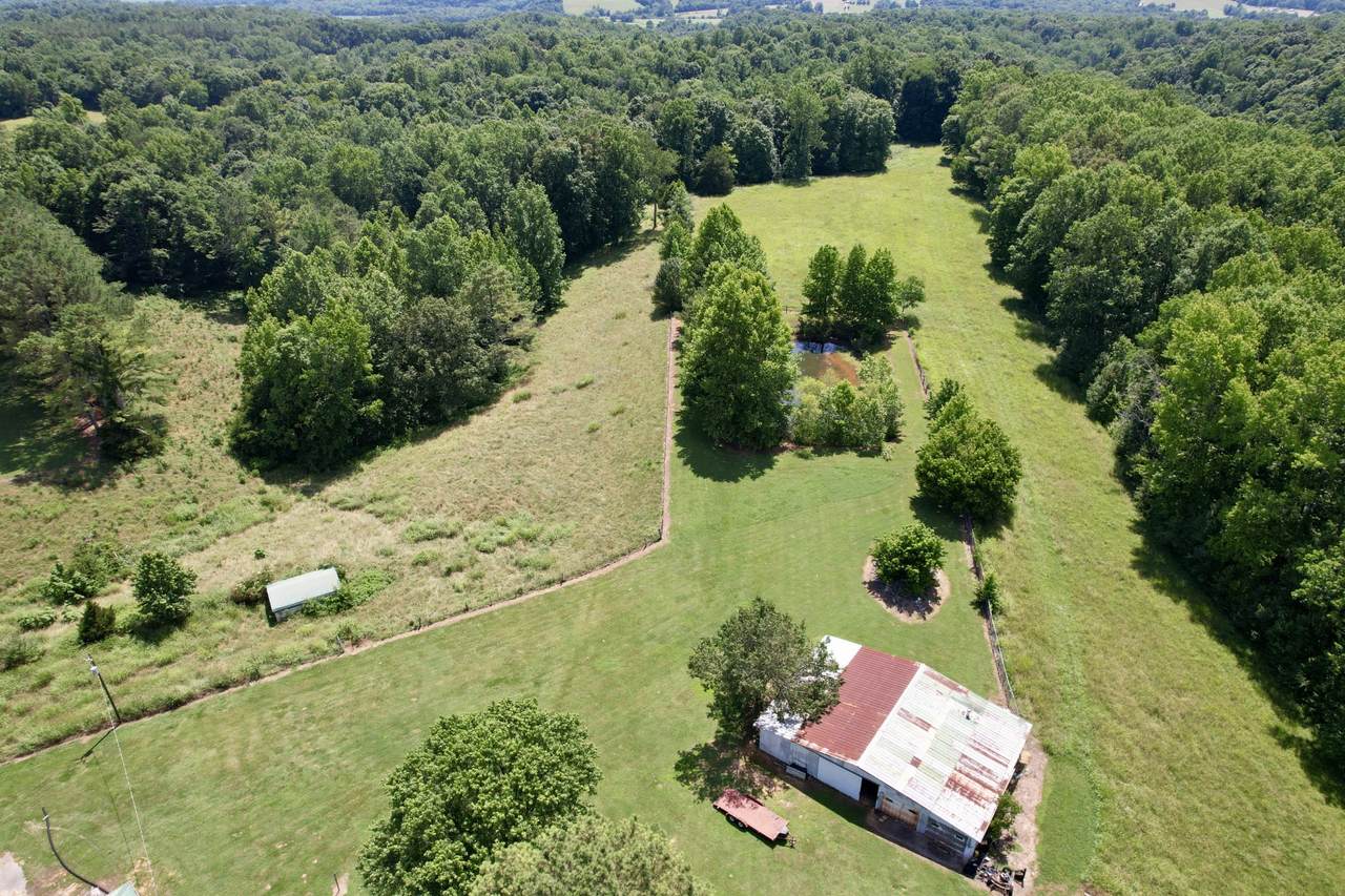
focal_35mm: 22
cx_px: 672
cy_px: 448
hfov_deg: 78.6
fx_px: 822
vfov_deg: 57.2
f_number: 2.8
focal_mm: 8.38
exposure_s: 1/1000
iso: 110
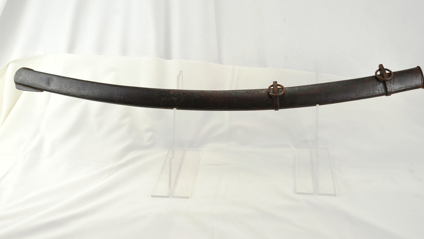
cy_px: 119
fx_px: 427
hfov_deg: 52.8
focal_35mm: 38
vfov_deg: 31.2
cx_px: 213
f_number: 5.6
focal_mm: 24
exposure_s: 1/125
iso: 200
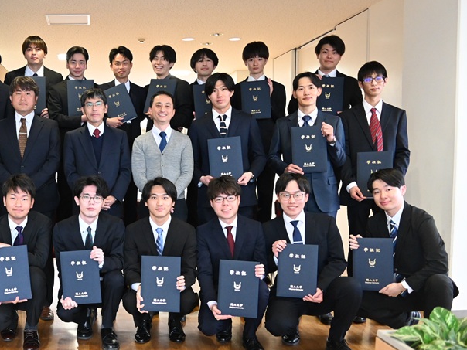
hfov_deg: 41.8
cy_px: 200
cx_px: 90
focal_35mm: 43
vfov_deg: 33.5
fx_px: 580
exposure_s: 1/125
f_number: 3.5
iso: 2500
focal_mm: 18
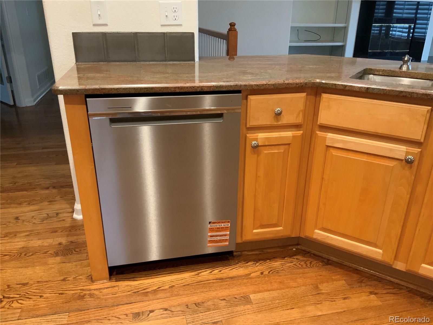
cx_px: 216
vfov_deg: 48.2
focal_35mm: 29
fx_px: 363
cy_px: 162
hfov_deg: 61.7
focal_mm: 3
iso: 250
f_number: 1.8
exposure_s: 1/40
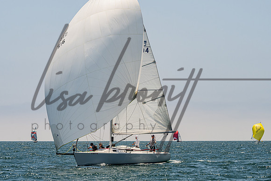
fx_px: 1154
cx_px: 129
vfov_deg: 9.0
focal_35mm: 153
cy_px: 79
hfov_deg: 13.4
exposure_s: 1/3200
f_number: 8
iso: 500
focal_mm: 125
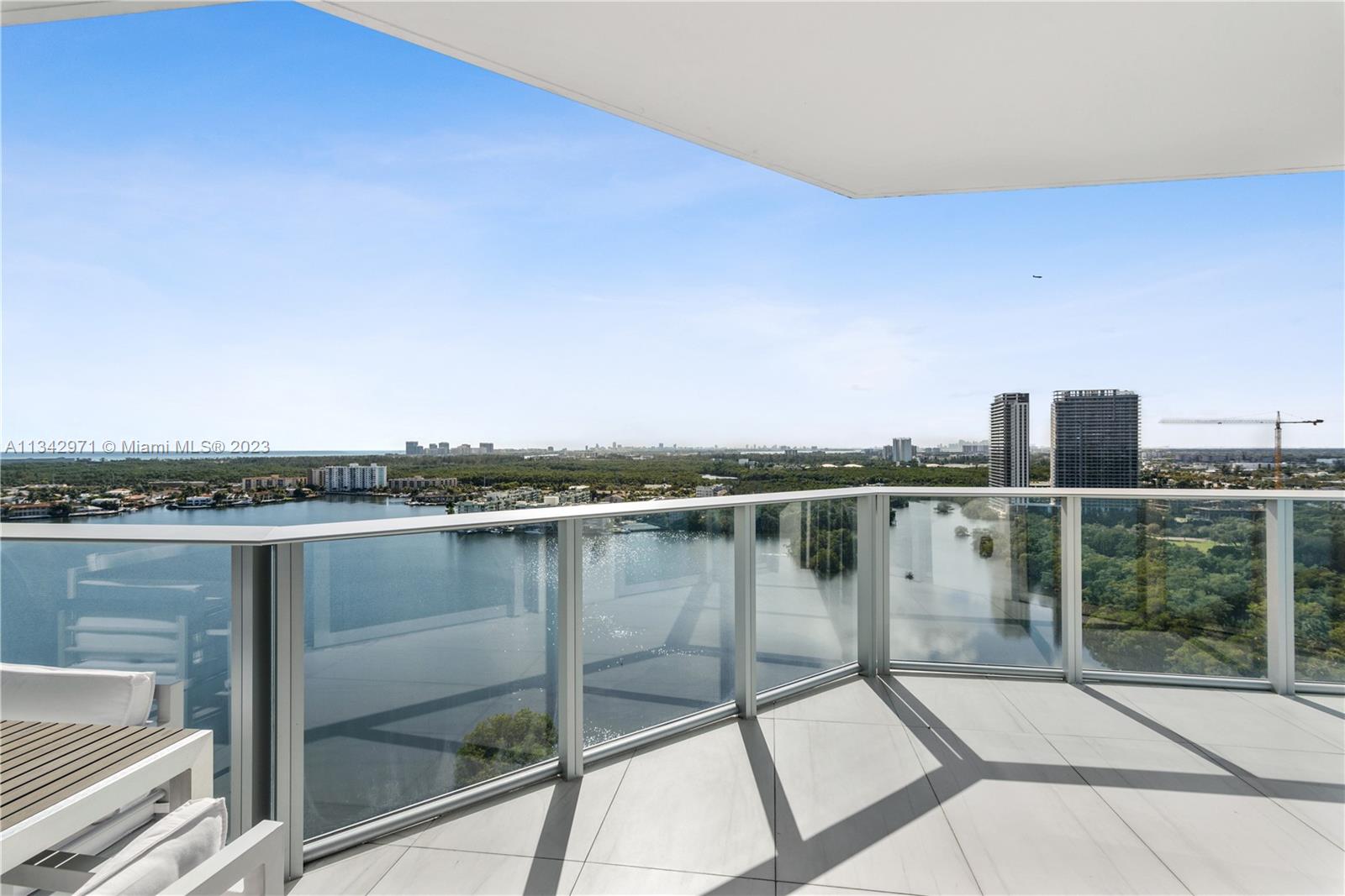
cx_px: 672
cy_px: 448
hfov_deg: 93.3
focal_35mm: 17
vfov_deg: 70.5
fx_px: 635
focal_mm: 17
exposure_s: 1/800
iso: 200
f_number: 8
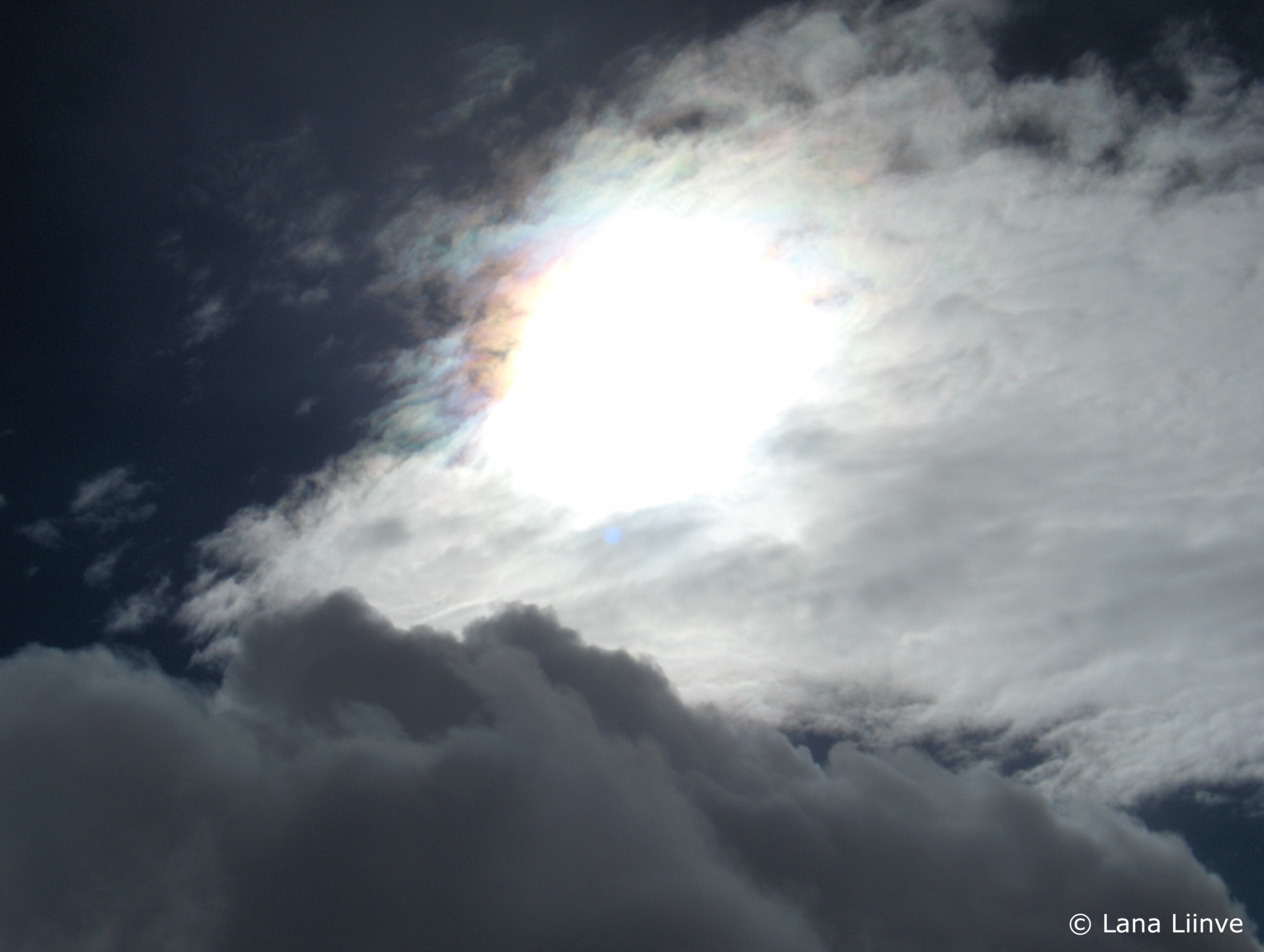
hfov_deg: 34.9
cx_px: 632
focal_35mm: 55
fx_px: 2011
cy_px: 476
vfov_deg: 26.6
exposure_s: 1/2083
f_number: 5.4
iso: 100
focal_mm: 11.4
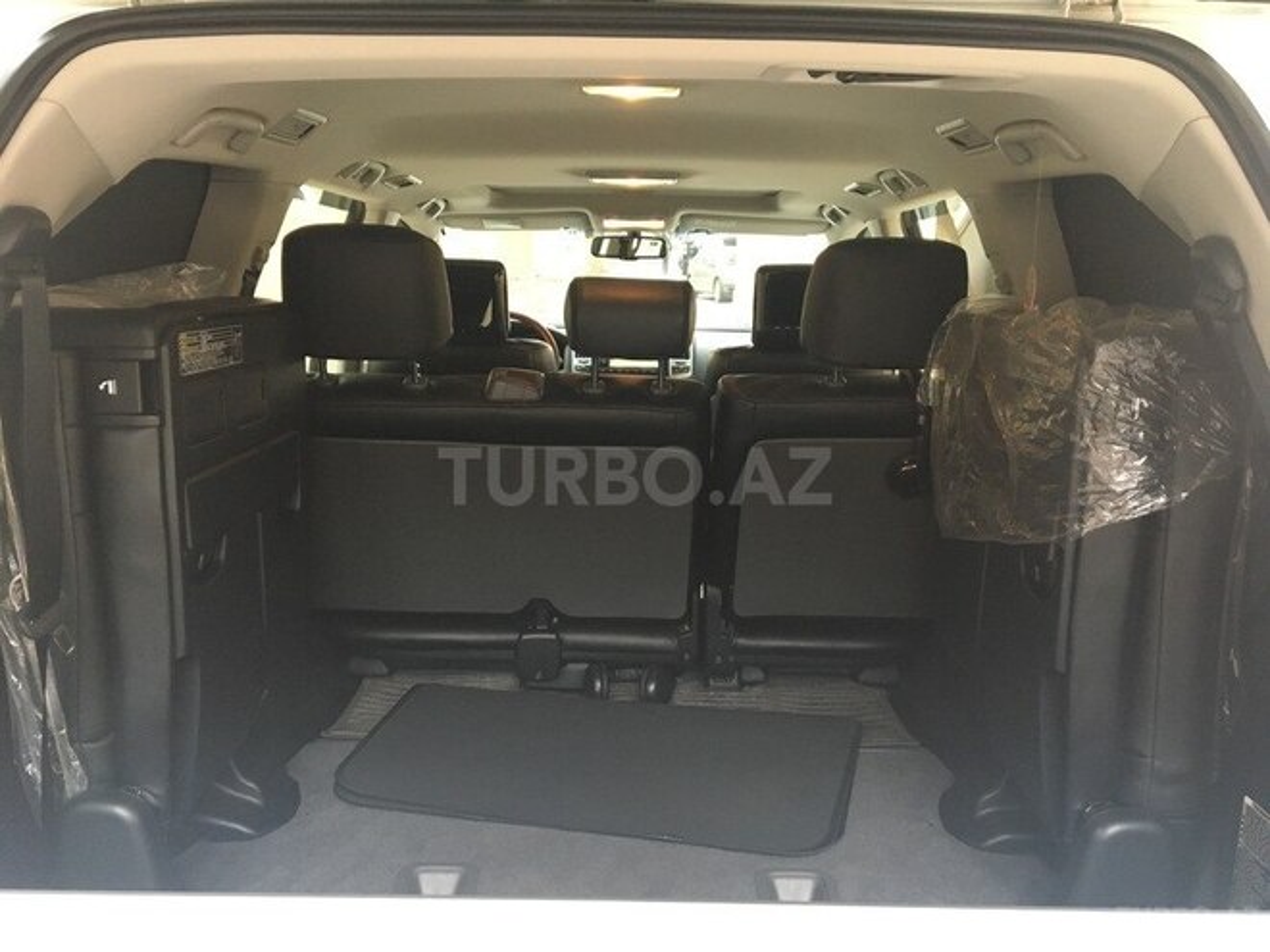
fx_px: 1064
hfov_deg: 61.7
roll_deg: +0.6
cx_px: 635
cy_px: 476
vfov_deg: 48.2
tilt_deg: -11.1
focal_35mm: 29
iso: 250
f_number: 2.2
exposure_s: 1/33
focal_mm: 4.15
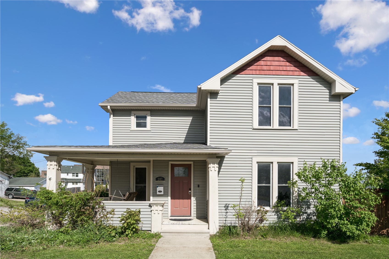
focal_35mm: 18
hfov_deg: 90.0
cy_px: 130
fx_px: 194
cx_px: 194
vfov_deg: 67.4
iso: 500
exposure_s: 1/2500
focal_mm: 18
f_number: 8
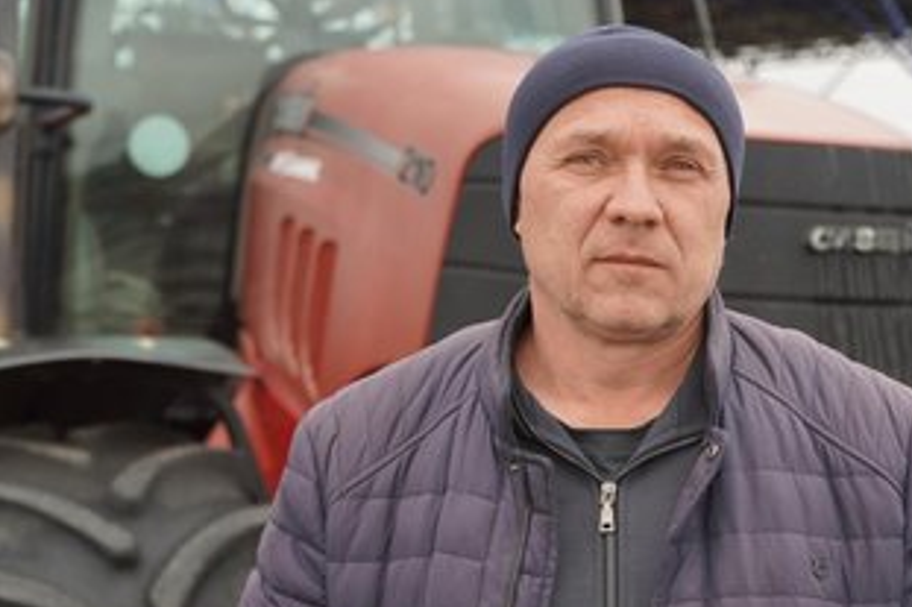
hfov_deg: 21.5
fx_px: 2396
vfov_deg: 14.4
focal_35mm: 95
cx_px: 560
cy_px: 380
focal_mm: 49
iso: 100
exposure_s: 1/160
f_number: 4
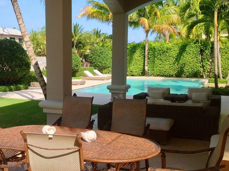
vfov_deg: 29.0
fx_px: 330
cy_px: 90
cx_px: 81
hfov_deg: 37.9
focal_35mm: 50
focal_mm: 4.28
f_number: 2.4
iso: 50
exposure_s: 1/1008
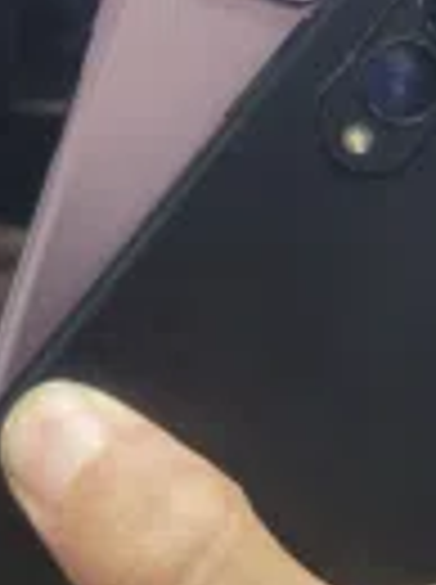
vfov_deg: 25.0
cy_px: 135
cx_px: 144
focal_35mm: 77
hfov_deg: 19.0
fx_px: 1297
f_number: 1.8
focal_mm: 7
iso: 160
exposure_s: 1/50
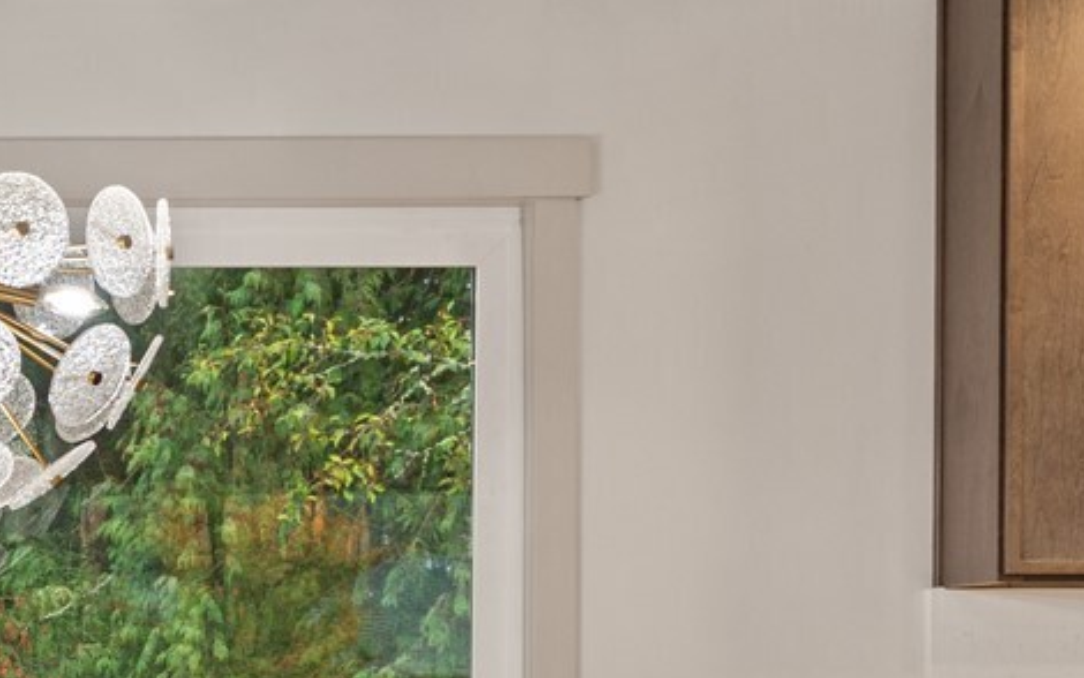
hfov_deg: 17.7
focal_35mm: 114
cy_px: 785
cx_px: -84
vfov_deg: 11.3
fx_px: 3369
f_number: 9
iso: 320
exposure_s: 1/3
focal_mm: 31
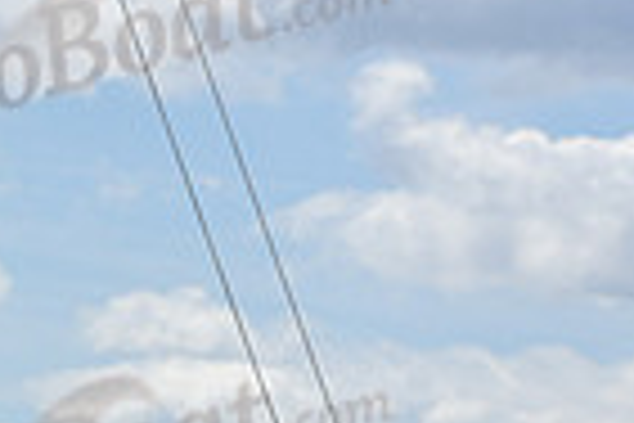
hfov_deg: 3.6
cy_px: 767
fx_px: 10143
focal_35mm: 576
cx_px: -472
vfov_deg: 2.4
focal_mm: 140
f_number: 8
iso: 320
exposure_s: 1/1600
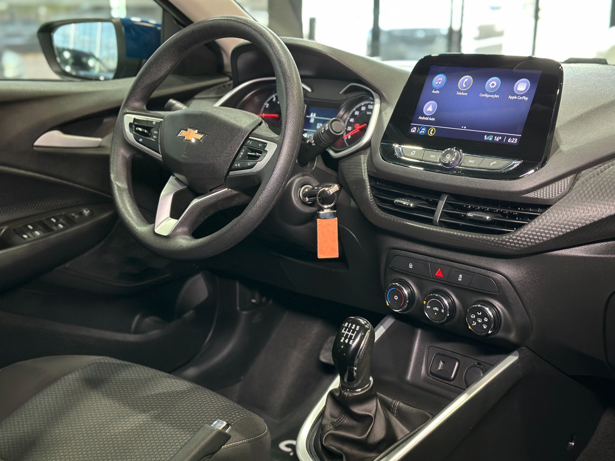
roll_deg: -0.4
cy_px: 230
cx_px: 308
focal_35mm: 48
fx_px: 853
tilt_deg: -14.7
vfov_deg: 30.3
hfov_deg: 39.7
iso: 400
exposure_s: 1/44
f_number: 1.78
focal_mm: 6.86
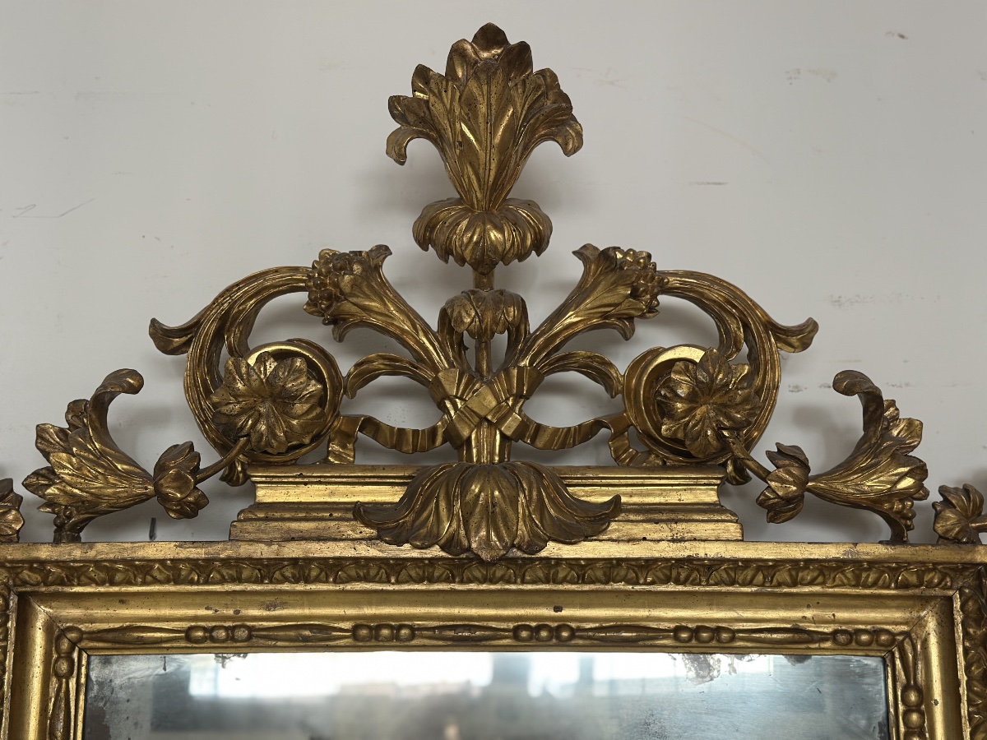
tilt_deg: +14.9
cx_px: 494
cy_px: 370
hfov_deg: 39.7
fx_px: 1369
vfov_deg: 30.3
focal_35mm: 48
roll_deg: +0.1
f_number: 1.78
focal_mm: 6.86
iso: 100
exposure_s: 1/50
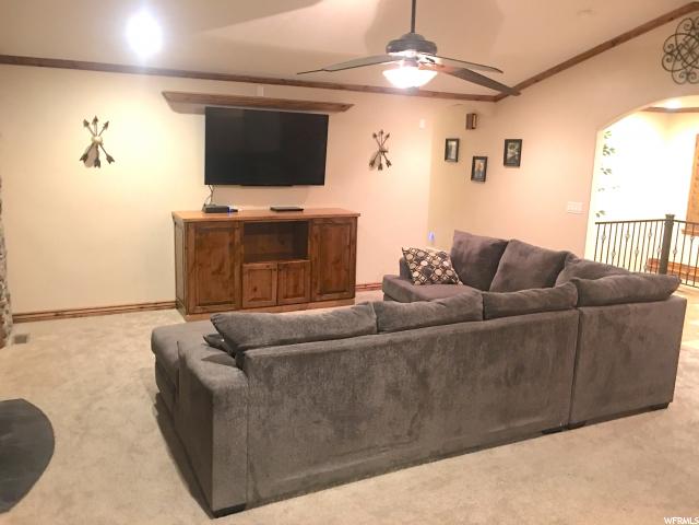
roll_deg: -2.1
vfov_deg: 48.2
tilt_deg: -10.2
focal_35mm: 29
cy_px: 262
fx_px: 586
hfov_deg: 61.7
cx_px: 350
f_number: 2.2
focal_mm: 4.15
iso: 80
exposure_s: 1/4
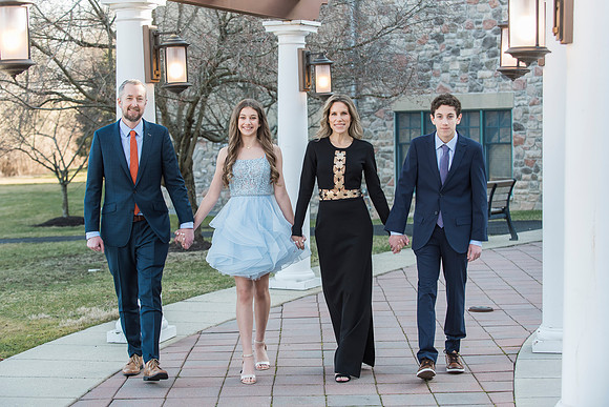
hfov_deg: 26.4
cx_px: 297
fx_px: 1299
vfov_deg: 17.8
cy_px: 199
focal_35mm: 77
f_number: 4
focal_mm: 75
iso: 800
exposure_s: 1/640
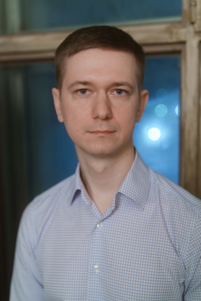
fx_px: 419
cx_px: 100
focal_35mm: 50
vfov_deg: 39.6
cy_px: 150
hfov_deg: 27.0
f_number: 2.2
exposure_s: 1/80
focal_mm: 50
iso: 1000
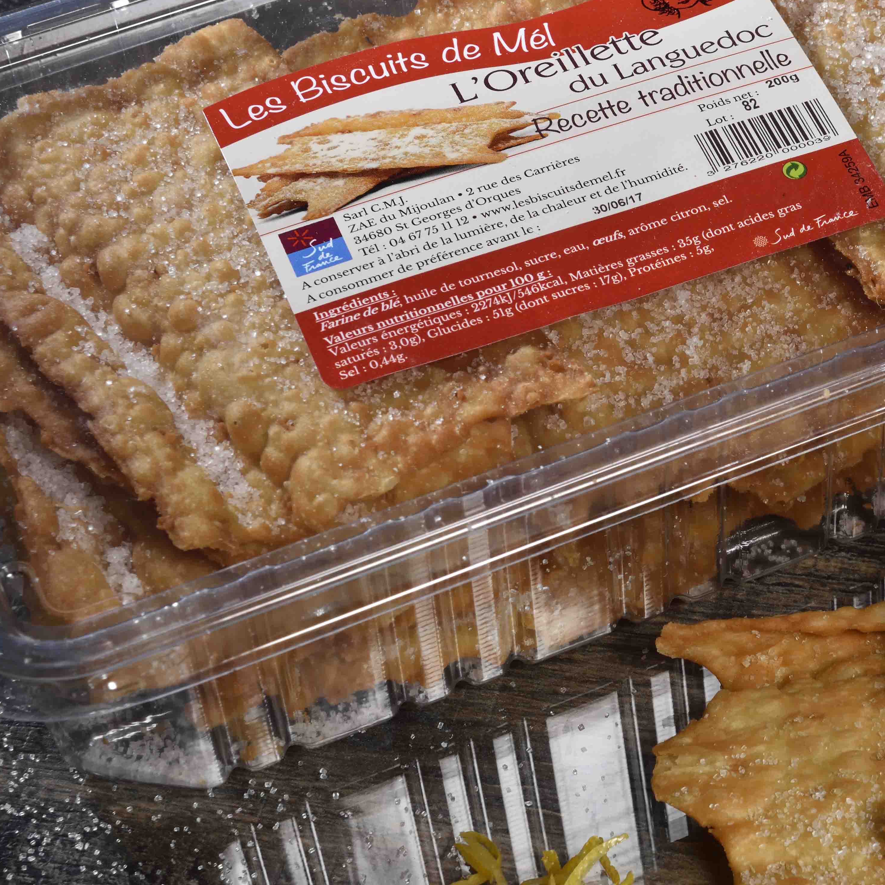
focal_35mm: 103
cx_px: 763
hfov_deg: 16.7
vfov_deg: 16.9
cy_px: 401
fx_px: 2979
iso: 160
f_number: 13
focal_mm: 50
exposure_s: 1/160
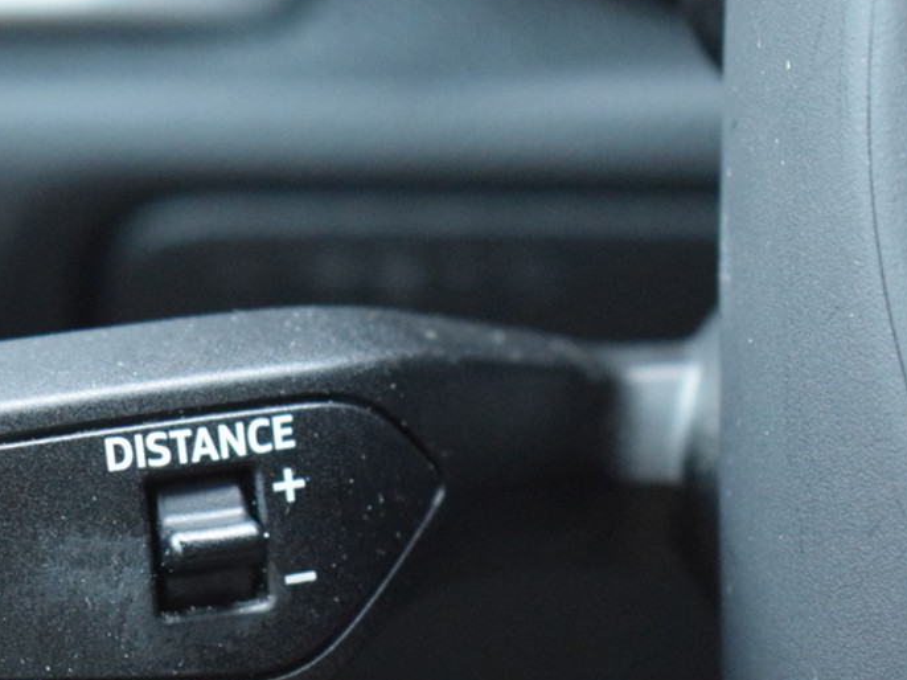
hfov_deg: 12.1
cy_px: 491
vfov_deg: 9.1
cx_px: -11
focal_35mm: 162
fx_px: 4243
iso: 4500
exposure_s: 1/60
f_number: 5.6
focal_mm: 55
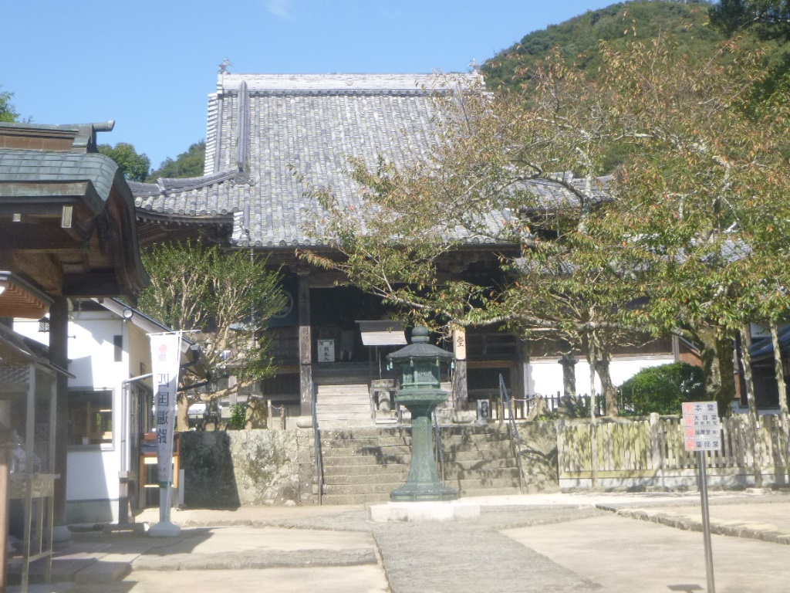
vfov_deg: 29.1
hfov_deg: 38.2
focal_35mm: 50
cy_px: 296
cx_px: 395
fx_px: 1141
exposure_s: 1/200
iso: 100
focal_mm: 9
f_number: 4.9
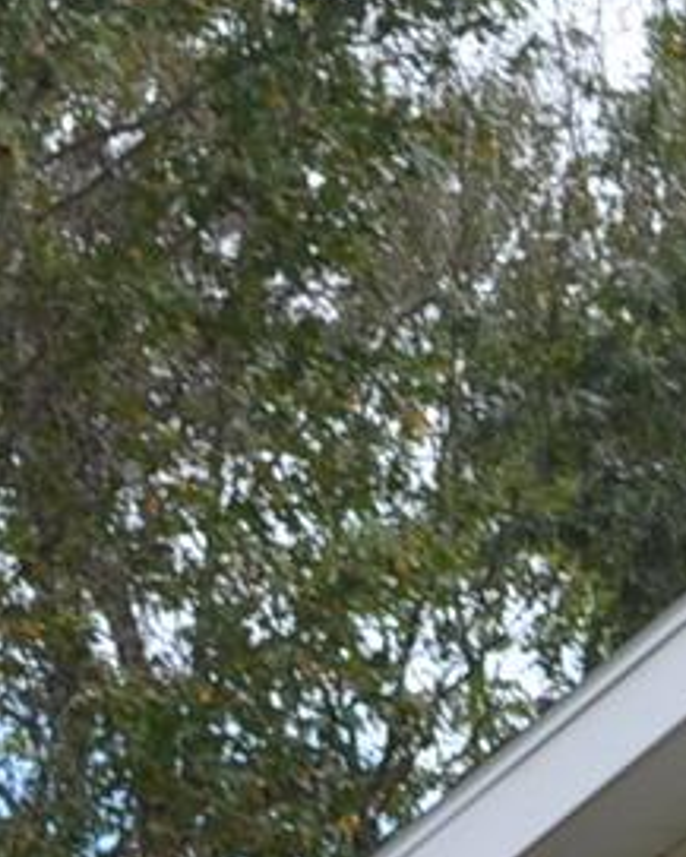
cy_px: 1644
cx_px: 1815
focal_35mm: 297
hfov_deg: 5.0
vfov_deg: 6.3
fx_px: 7533
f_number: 7.1
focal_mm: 28
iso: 200
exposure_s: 1/200
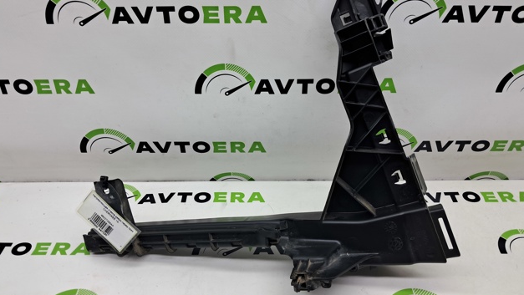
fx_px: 417
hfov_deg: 64.3
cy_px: 147
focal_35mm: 30
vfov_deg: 39.0
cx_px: 257
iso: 50
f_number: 1.8
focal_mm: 4
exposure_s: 1/100
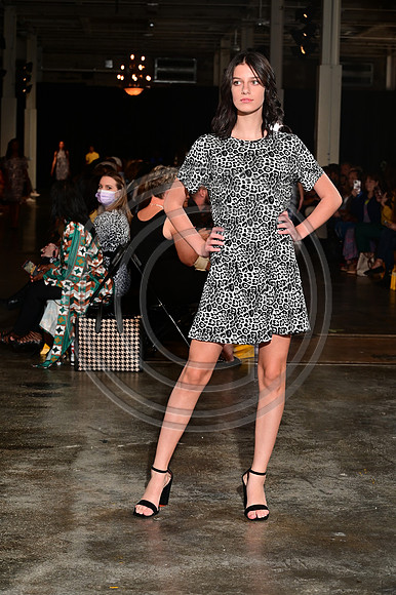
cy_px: 298
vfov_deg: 26.0
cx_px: 198
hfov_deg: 17.5
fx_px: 1288
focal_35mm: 78
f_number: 6.3
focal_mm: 78
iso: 1000
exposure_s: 1/160
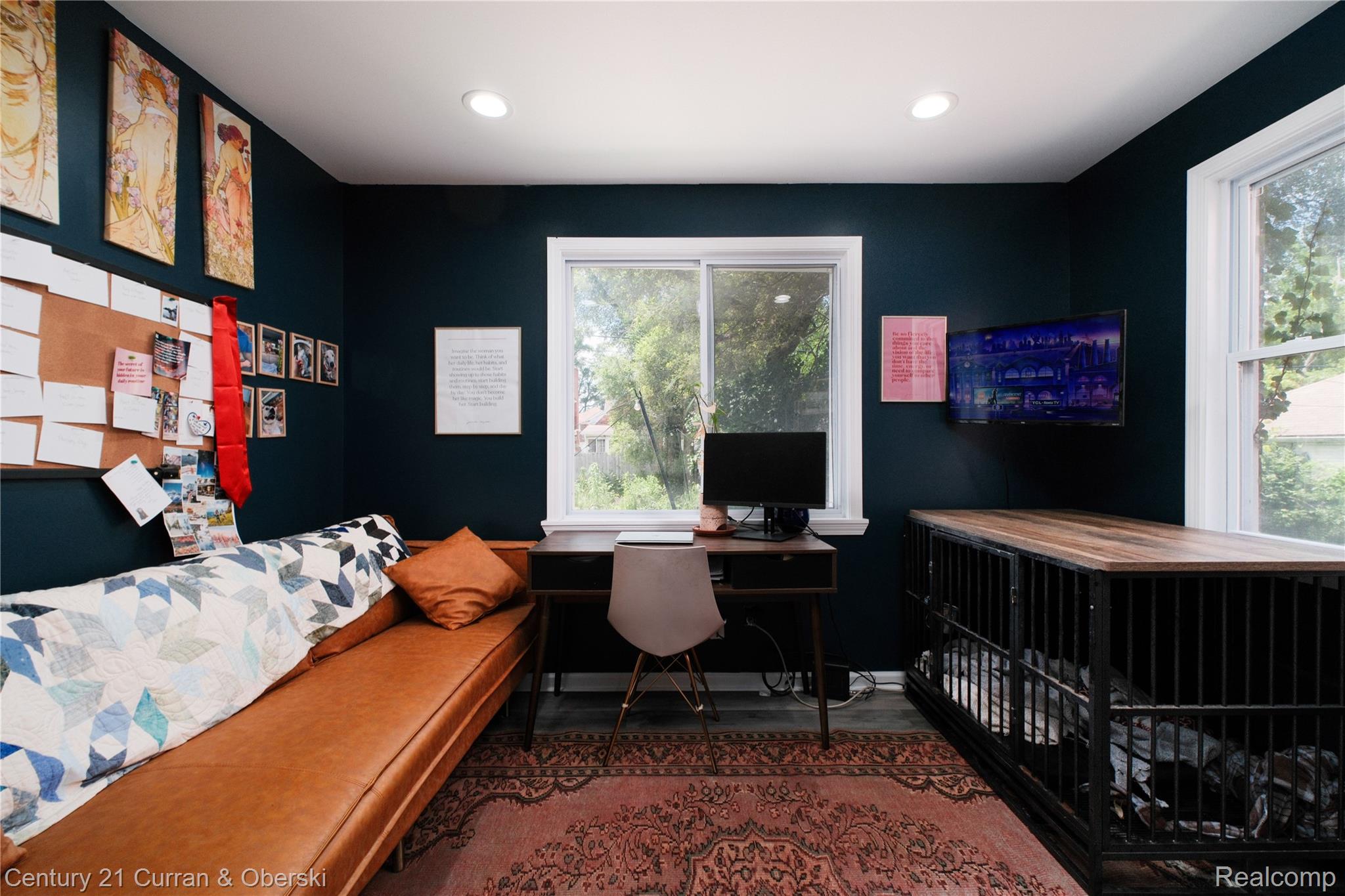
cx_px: 672
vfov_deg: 77.3
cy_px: 448
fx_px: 560
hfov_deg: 100.4
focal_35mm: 15
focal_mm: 10
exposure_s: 1/250
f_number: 6.4
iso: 640
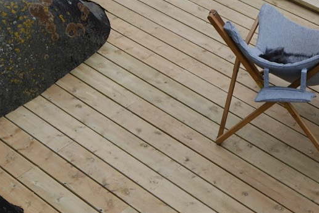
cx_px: 301
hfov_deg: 26.9
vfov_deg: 18.9
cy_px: 70
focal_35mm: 72
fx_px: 638
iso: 160
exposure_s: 1/170
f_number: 4
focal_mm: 19.3
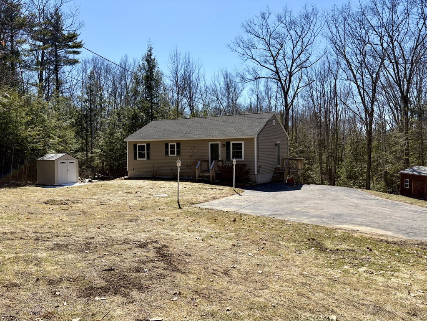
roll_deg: +0.6
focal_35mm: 26
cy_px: 160
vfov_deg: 53.1
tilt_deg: -1.8
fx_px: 321
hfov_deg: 67.3
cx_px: 214
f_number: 1.6
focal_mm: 5.96
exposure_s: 1/4065
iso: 50
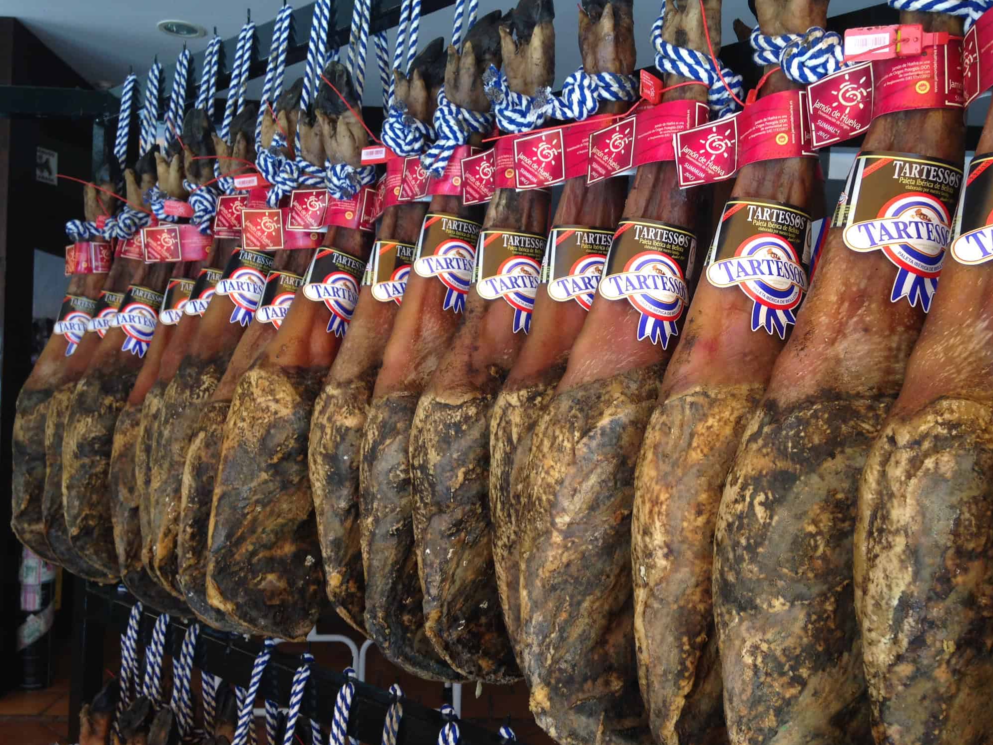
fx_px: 975
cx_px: 495
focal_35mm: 34
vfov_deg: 41.8
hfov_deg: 54.0
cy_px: 375
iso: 64
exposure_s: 1/60
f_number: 2.4
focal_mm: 4.1
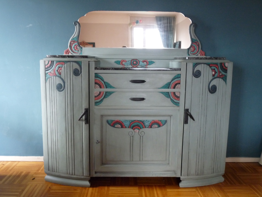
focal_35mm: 32
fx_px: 242
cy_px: 98
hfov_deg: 56.8
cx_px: 131
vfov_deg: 44.2
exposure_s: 1/30
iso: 400
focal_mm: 5.8
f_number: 3
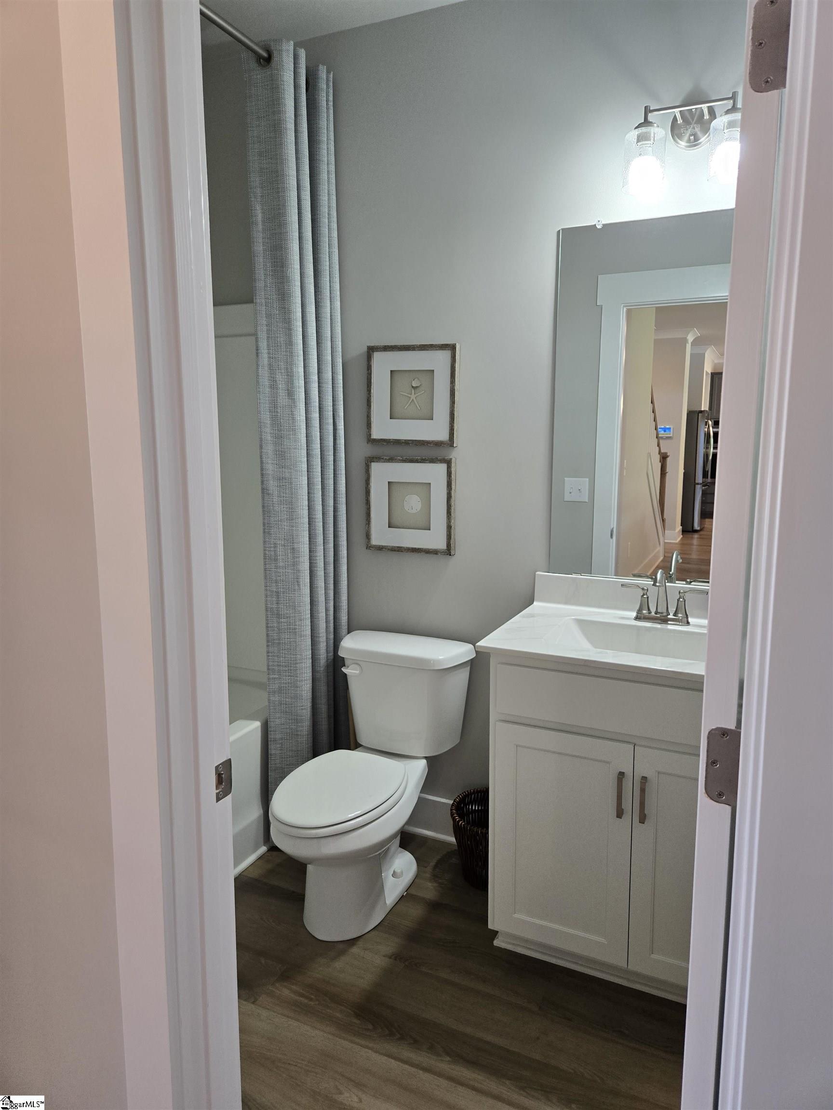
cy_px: 555
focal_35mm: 23
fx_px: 738
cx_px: 416
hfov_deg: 58.9
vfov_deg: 73.9
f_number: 1.8
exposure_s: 1/120
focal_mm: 5.4
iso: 160
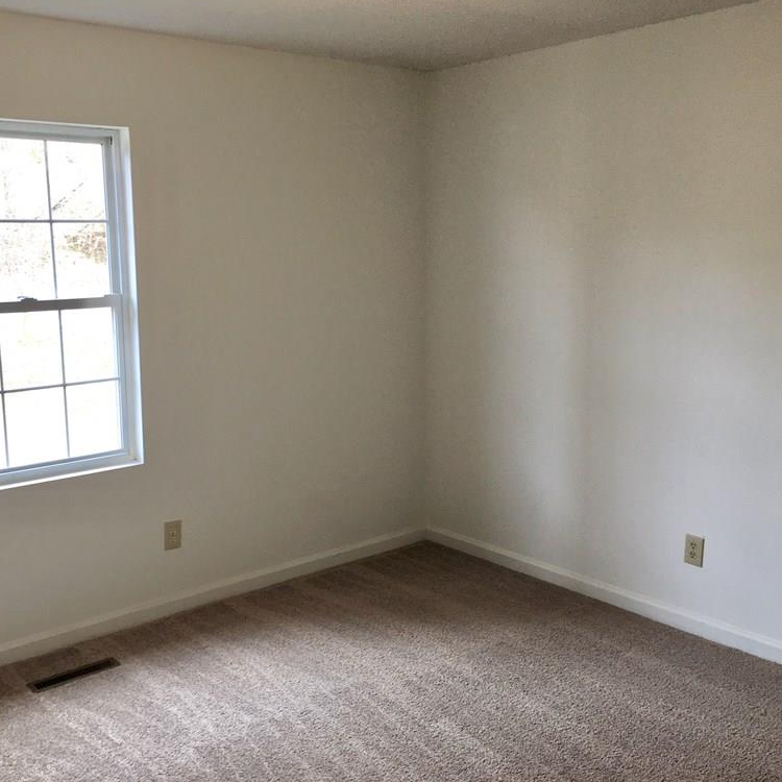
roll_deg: +0.5
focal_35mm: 35
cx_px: 342
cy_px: 390
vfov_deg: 47.2
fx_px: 895
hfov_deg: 47.1
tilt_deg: -8.6
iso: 32
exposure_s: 1/60
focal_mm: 4.15
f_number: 2.2
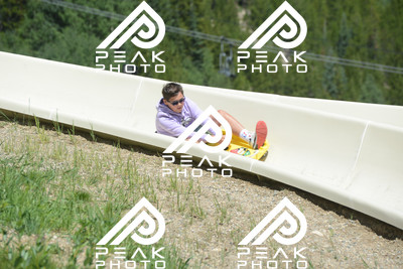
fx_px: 2184
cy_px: 134
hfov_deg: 10.5
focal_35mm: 195
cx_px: 202
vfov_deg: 7.0
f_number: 6.3
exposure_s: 1/640
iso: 200
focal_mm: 195
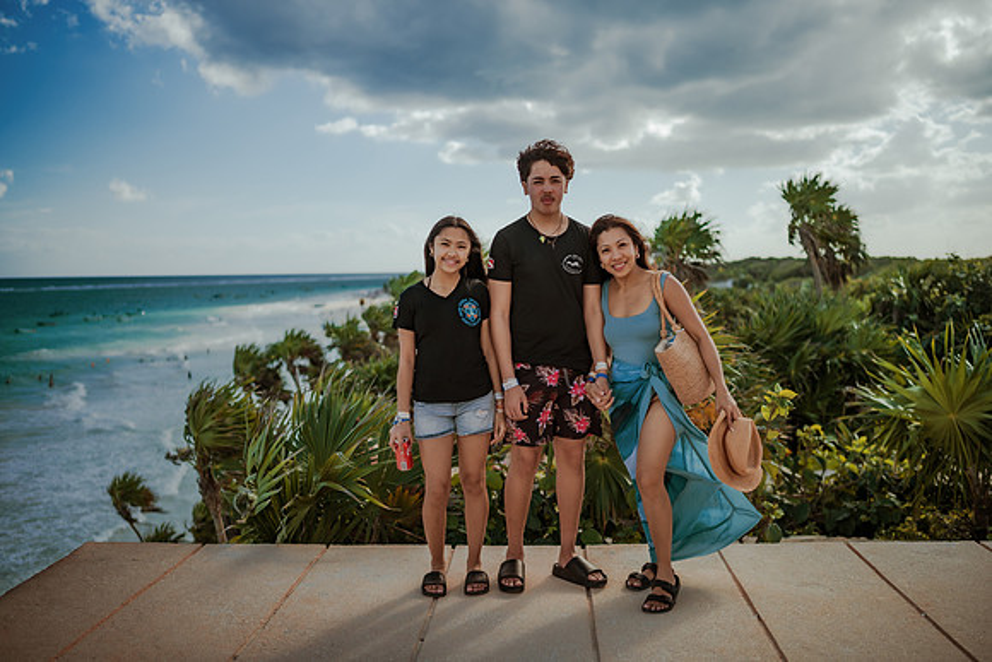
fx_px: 965
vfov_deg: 37.9
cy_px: 331
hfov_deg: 54.4
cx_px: 496
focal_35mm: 35
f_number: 1.8
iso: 100
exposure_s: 1/5000
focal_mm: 35
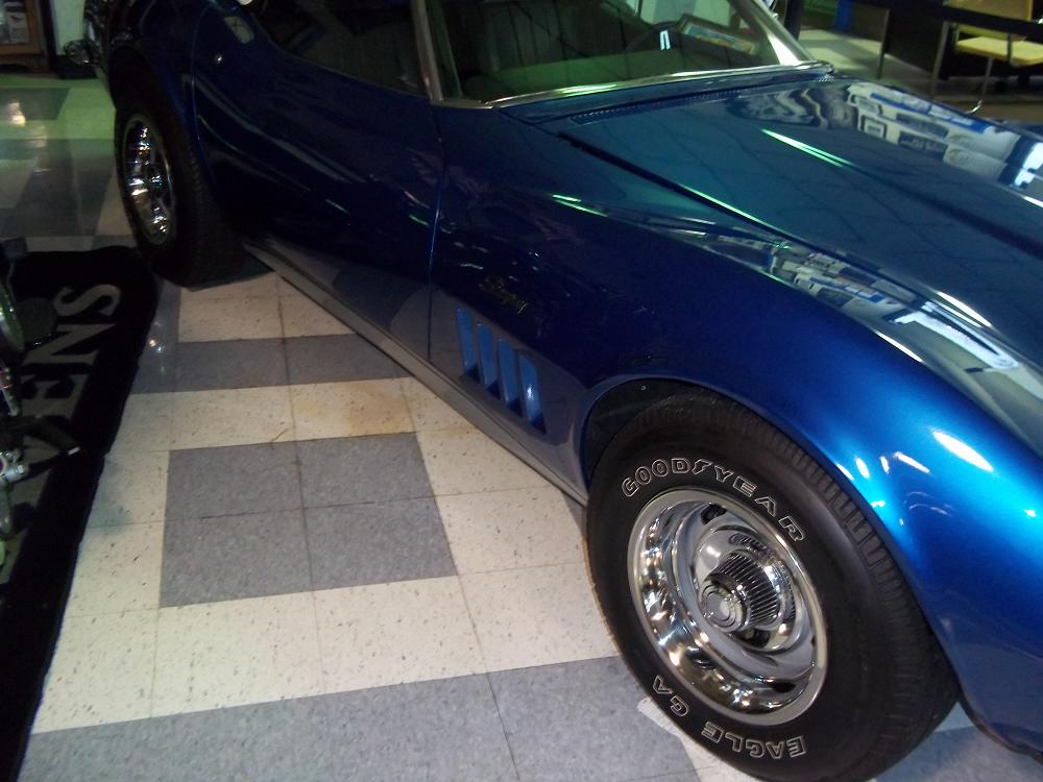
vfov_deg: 39.7
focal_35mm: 36
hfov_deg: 51.4
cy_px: 391
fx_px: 1085
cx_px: 522
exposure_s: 1/30
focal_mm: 6.5
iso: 320
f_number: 3.1
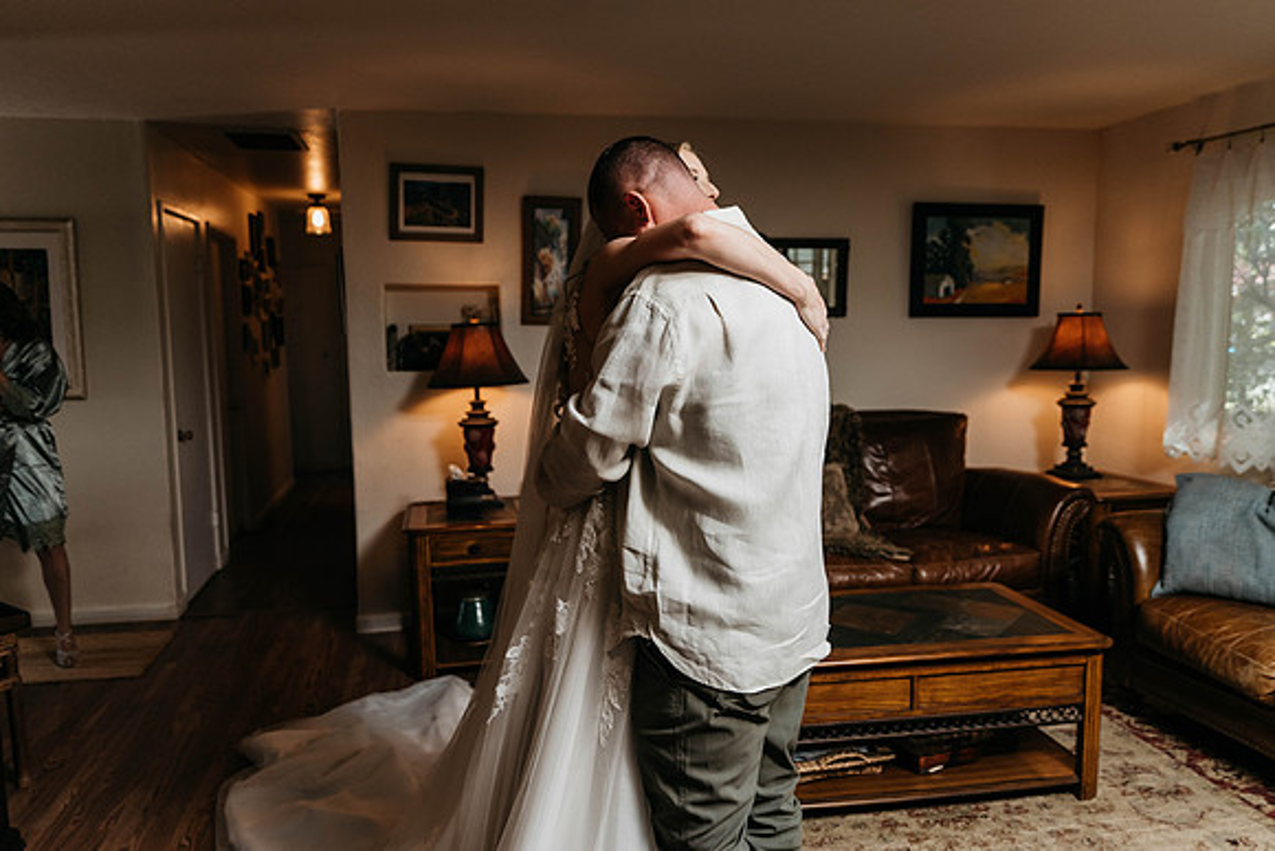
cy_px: 426
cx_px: 638
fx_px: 992
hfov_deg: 65.5
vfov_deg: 46.4
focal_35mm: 28
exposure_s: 1/400
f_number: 2.8
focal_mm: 28
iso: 1000
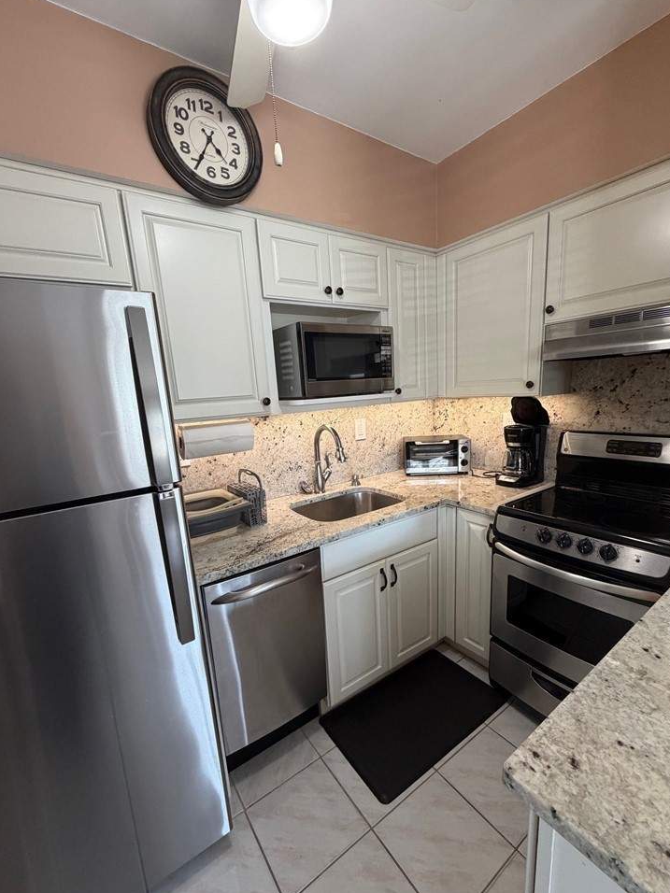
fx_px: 387
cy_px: 472
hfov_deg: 81.7
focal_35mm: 15
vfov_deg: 98.1
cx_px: 340
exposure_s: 1/109
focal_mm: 2.22
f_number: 2.2
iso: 320
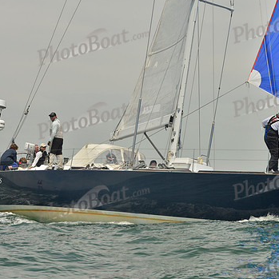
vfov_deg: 17.6
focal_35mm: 99
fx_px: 903
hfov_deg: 17.5
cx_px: 192
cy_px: 149
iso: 280
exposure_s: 1/1250
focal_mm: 70
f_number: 9
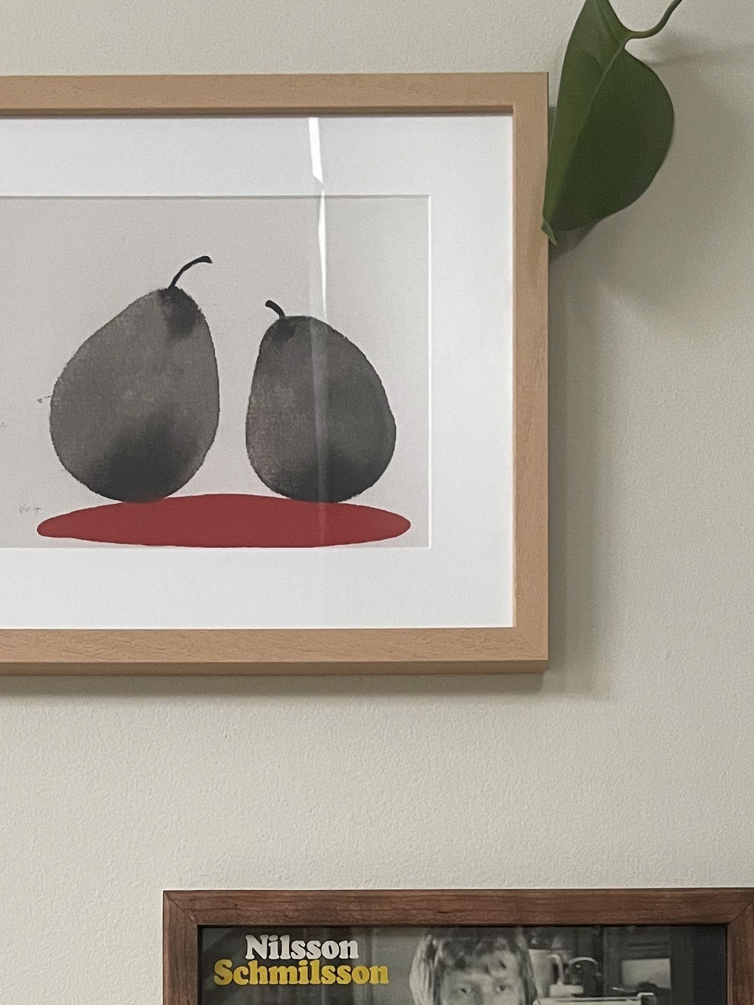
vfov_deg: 29.1
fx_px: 1801
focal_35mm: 62
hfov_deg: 23.6
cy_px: 1016
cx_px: 363
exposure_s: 1/60
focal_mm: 4.2
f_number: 1.6
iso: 320
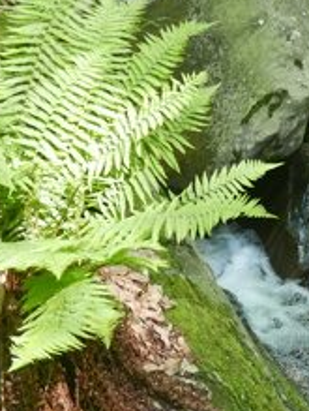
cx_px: 473
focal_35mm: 172
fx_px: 2041
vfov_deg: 10.9
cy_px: -253
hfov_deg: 8.5
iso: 250
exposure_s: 1/100
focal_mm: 22
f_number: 2.7
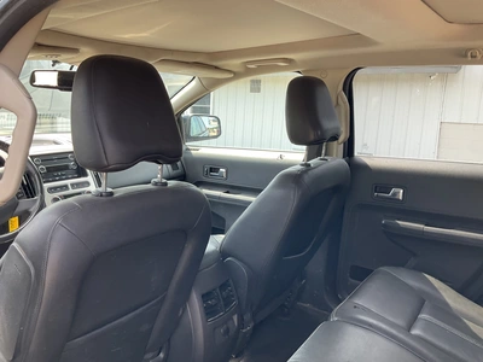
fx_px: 405
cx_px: 242
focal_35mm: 29
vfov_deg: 48.2
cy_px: 181
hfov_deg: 61.7
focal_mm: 3
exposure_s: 1/122
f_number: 1.8
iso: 25
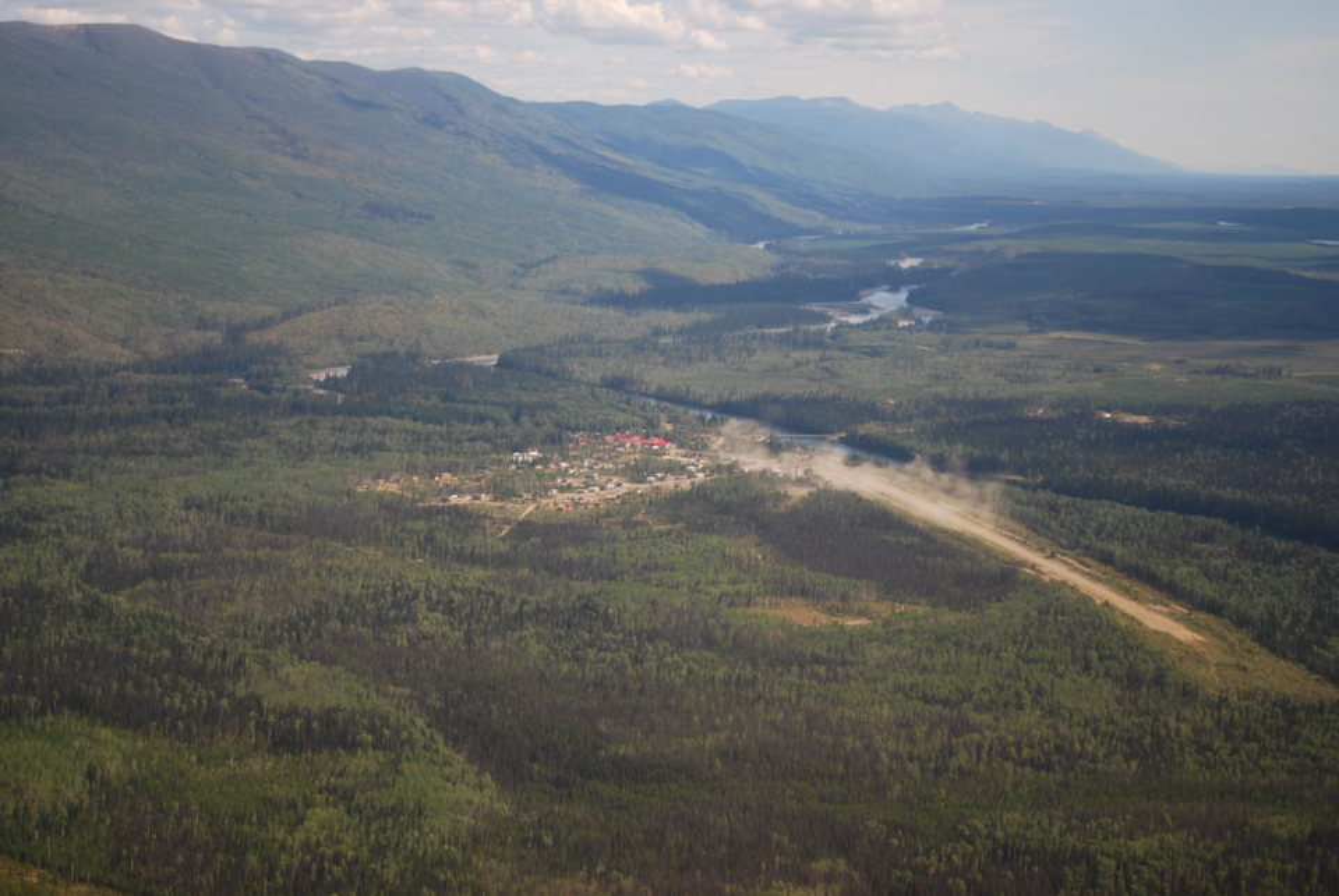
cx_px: 670
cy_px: 448
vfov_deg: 16.6
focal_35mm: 82
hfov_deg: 24.6
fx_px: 3073
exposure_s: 1/125
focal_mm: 55
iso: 180
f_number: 5.6
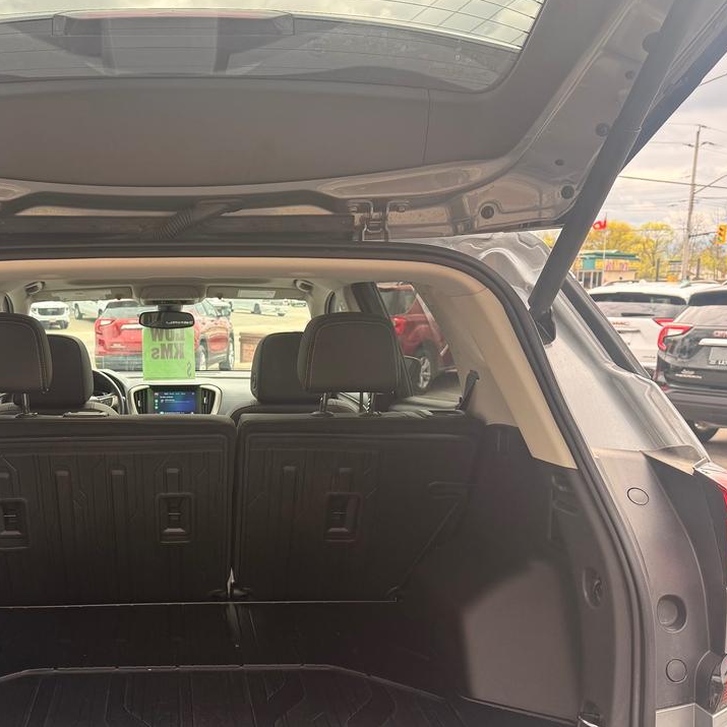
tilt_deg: -9.2
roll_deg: -0.4
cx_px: 185
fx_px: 903
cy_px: 443
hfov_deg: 42.6
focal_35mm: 38
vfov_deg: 43.6
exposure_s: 1/683
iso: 100
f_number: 1.78
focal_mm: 6.76
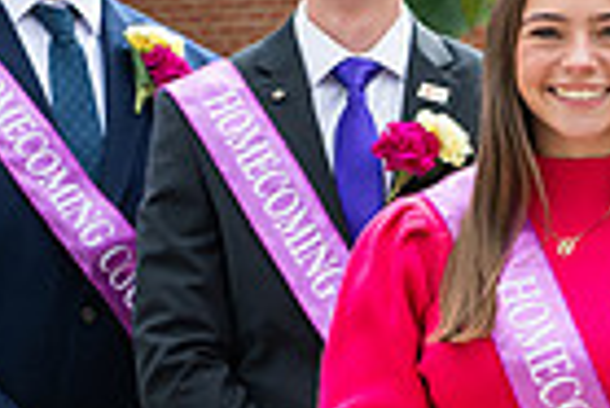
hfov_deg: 8.0
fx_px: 4376
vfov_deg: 5.3
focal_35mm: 258
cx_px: 434
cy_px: 331
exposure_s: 1/400
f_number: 5.6
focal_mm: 62
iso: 400
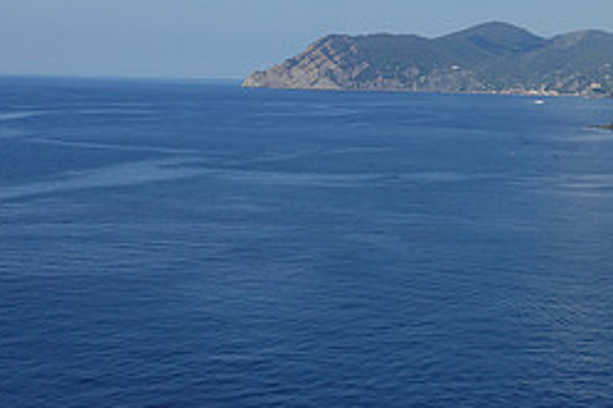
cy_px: -38
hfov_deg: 24.7
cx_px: 657
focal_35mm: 77
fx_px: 1311
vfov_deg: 17.2
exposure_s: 1/100
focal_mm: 12.2
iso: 125
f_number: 5.6
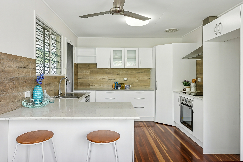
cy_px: 81
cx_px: 122
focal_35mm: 25
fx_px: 169
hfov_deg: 71.5
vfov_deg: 51.3
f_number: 11
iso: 200
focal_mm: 25
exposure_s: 1/6
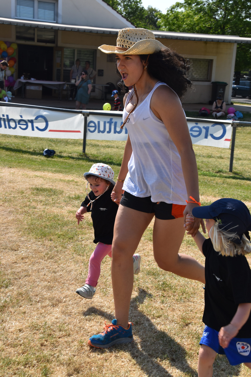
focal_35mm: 57
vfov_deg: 35.1
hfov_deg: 23.8
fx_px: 596
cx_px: 126
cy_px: 188
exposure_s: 1/320
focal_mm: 38
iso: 200
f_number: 9
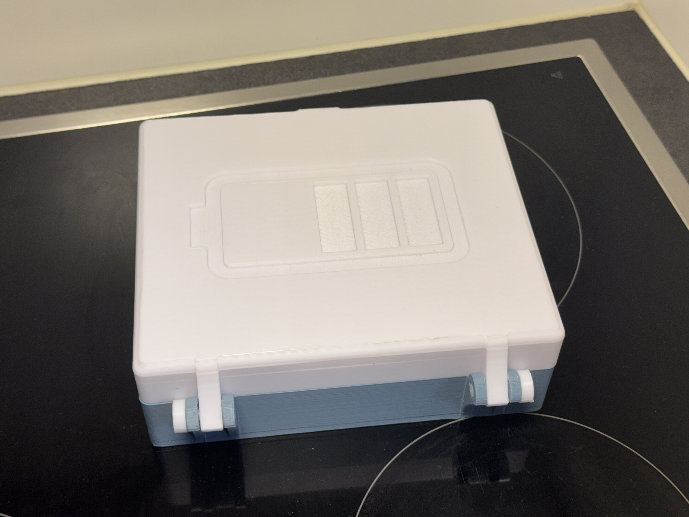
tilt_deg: -50.1
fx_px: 955
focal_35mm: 48
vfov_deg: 30.3
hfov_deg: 39.7
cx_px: 344
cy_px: 258
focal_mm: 6.76
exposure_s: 1/50
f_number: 1.78
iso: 50
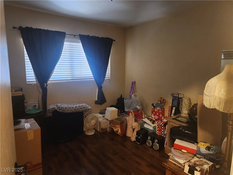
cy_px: 88
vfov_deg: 58.9
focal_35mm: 23
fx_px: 155
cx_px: 116
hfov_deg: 73.9
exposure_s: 1/24
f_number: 1.8
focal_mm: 6.4
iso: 640
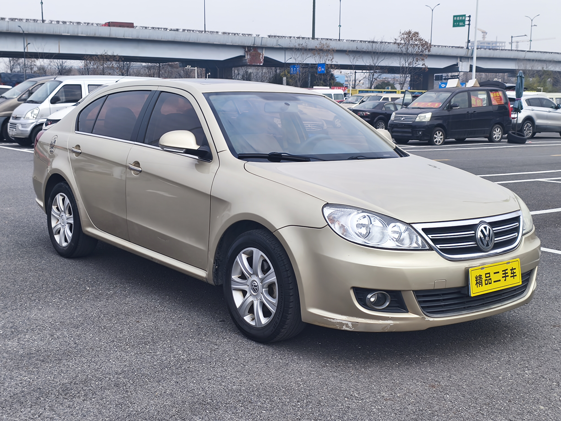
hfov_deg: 43.9
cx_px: 280
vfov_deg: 33.6
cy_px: 210
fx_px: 697
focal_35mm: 43
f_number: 1.6
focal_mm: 5.84
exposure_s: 1/1322
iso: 80
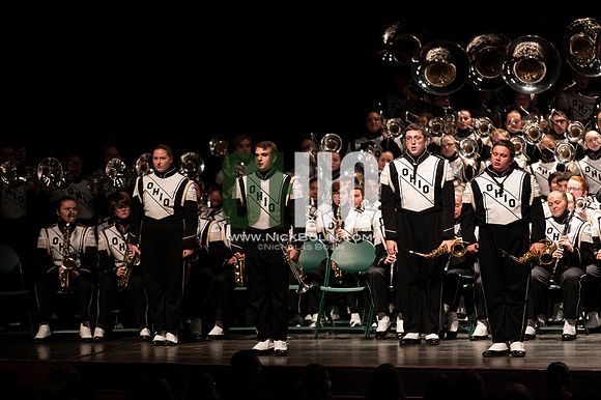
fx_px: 3337
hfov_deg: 10.3
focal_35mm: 200
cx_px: 300
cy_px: 200
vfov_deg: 6.9
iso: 2500
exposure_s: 1/500
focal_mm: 200
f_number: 2.8
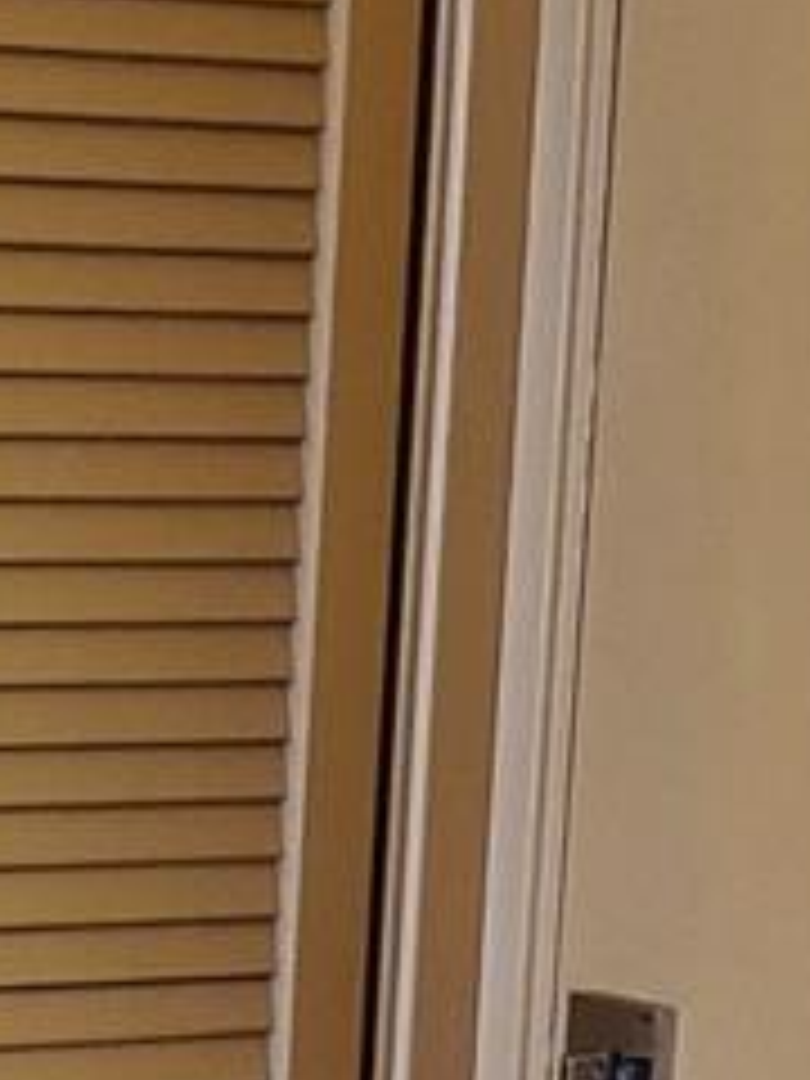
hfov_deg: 10.9
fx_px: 4056
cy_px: 1233
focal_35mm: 130
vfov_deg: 14.7
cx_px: -482
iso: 250
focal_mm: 4.3
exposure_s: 1/39
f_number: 2.4
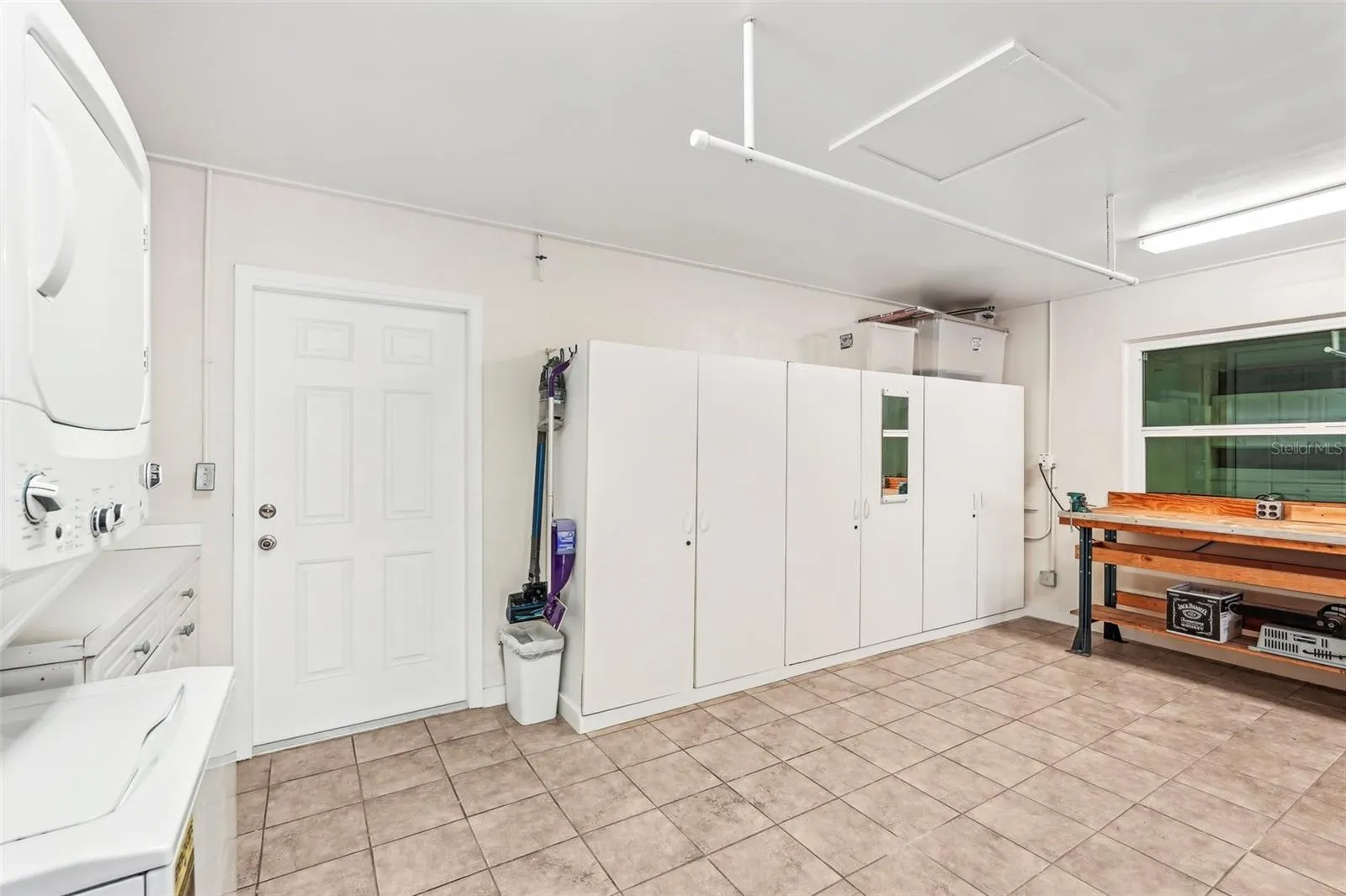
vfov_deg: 73.7
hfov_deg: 96.7
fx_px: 598
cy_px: 448
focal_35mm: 16
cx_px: 673
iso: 400
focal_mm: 16
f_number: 8
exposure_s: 1/15
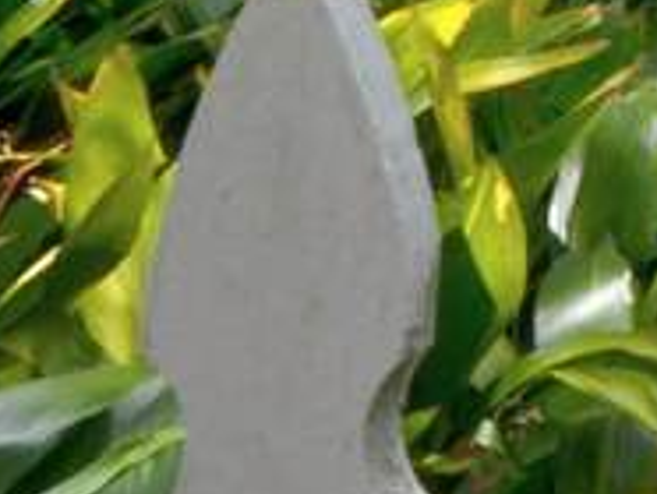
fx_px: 2261
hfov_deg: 11.3
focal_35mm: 119
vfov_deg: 10.3
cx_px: 1883
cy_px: -805
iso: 2500
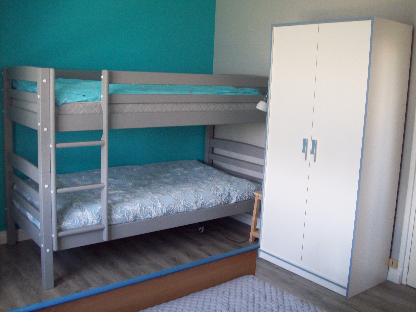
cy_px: 156
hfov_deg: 50.1
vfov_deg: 38.7
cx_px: 208
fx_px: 445
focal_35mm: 37
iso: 160
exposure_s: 1/35.1
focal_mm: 6.2
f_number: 2.8
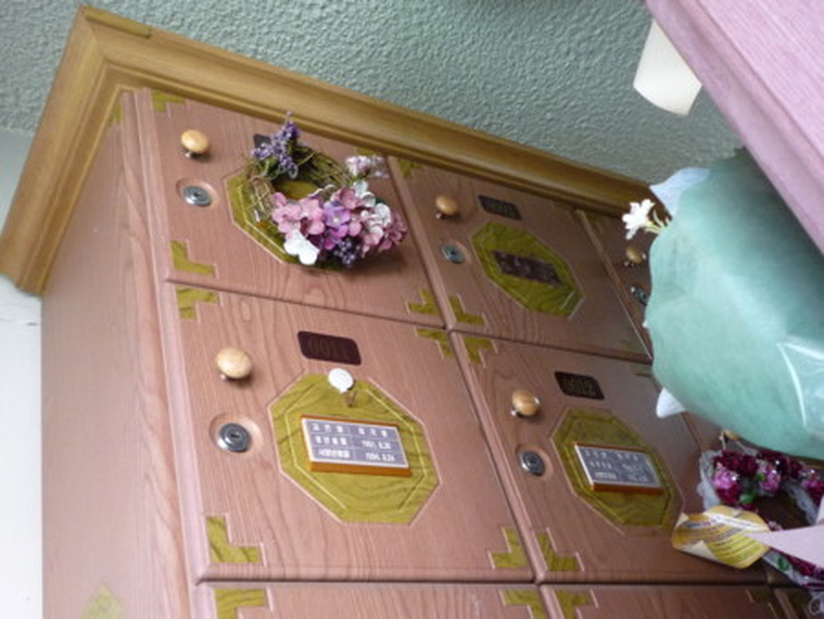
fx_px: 929
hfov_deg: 47.8
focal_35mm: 39
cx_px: 412
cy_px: 310
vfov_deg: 36.9
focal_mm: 4.4
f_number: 2.8
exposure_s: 1/30
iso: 250
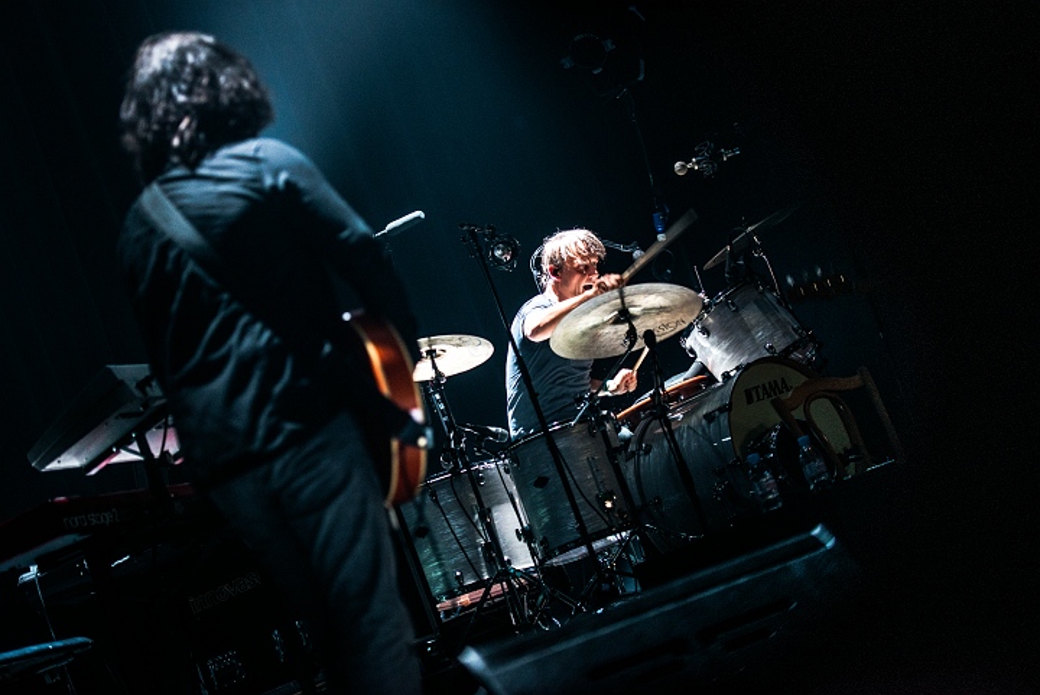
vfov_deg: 14.9
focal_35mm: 92
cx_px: 520
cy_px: 348
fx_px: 2659
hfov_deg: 22.1
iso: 1250
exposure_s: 1/100
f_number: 2.8
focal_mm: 92
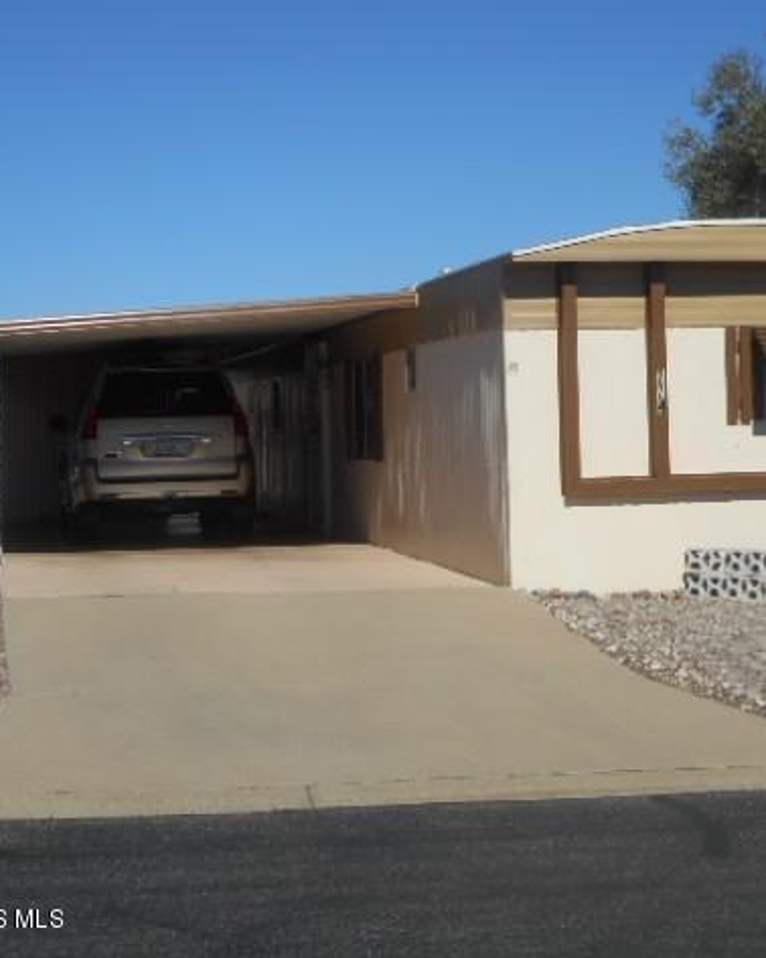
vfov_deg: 24.5
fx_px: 2212
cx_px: 513
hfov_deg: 19.6
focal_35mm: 78
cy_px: 474
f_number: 5.1
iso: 80
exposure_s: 1/800
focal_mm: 10.5
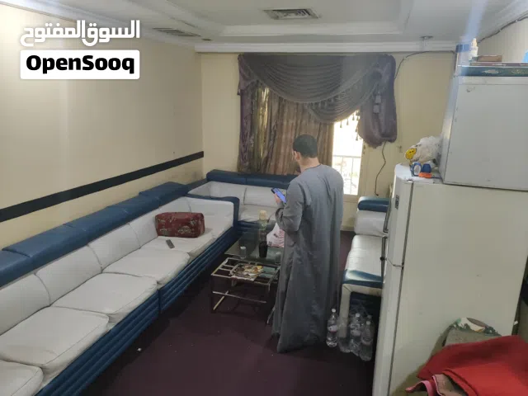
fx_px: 366
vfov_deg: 56.8
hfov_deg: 71.6
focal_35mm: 24
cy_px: 198
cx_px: 264
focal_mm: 5.89
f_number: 1.89
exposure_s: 1/50
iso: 483
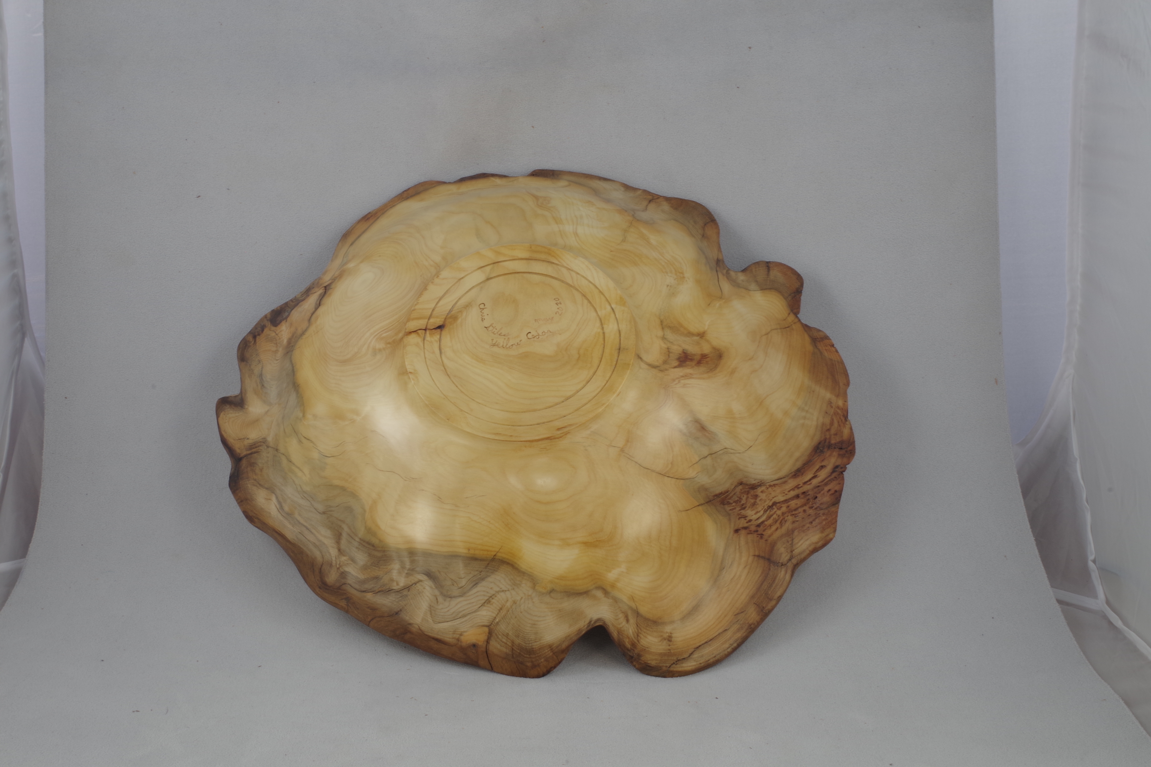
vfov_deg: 31.9
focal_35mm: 42
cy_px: 384
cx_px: 576
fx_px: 1343
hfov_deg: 46.4
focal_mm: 28
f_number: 29
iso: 160
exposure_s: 1/4
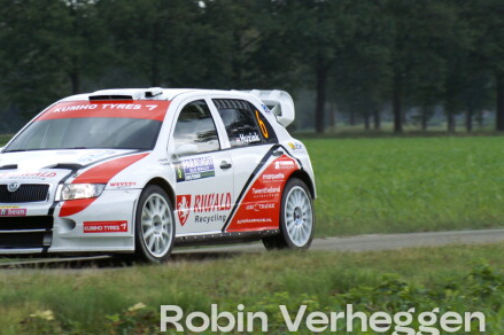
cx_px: 173
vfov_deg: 4.2
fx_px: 4588
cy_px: 138
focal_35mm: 328
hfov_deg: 6.3
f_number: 7.1
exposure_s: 1/500
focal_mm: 160
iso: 800
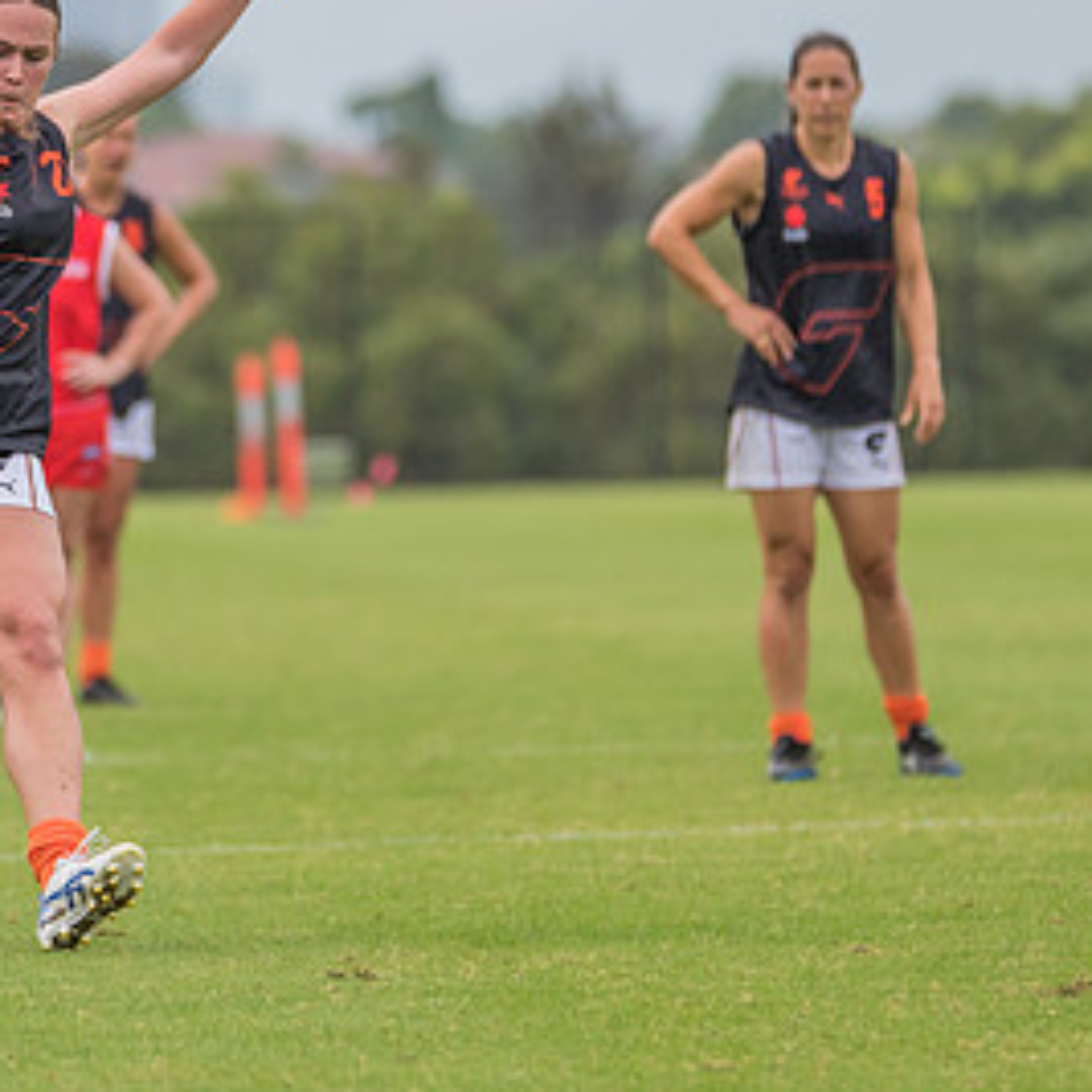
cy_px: 351
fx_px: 25697
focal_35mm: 720
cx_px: 194
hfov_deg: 2.4
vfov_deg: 2.4
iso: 500
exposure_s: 1/1250
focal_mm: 350
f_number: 7.1
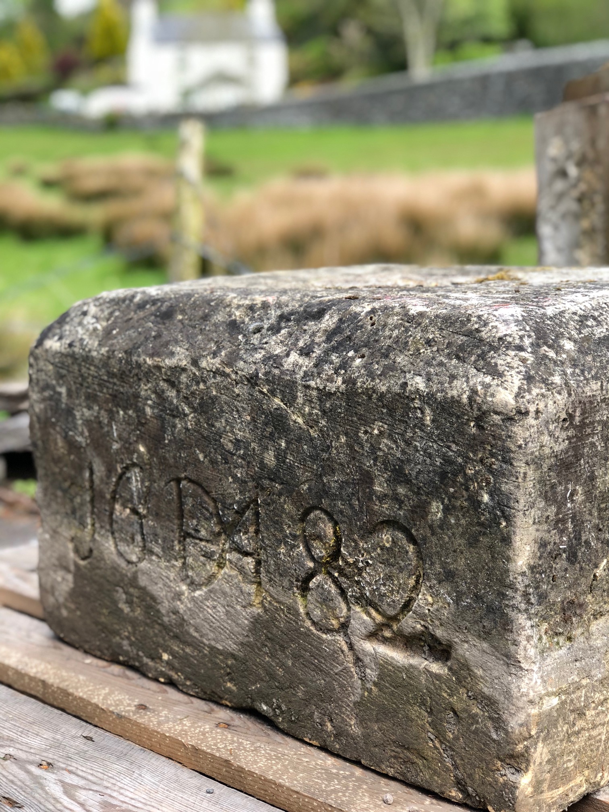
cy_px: 406
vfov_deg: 33.8
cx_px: 304
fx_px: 1337
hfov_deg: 25.7
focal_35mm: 57
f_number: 2.8
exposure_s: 1/106
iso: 20
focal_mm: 6.6
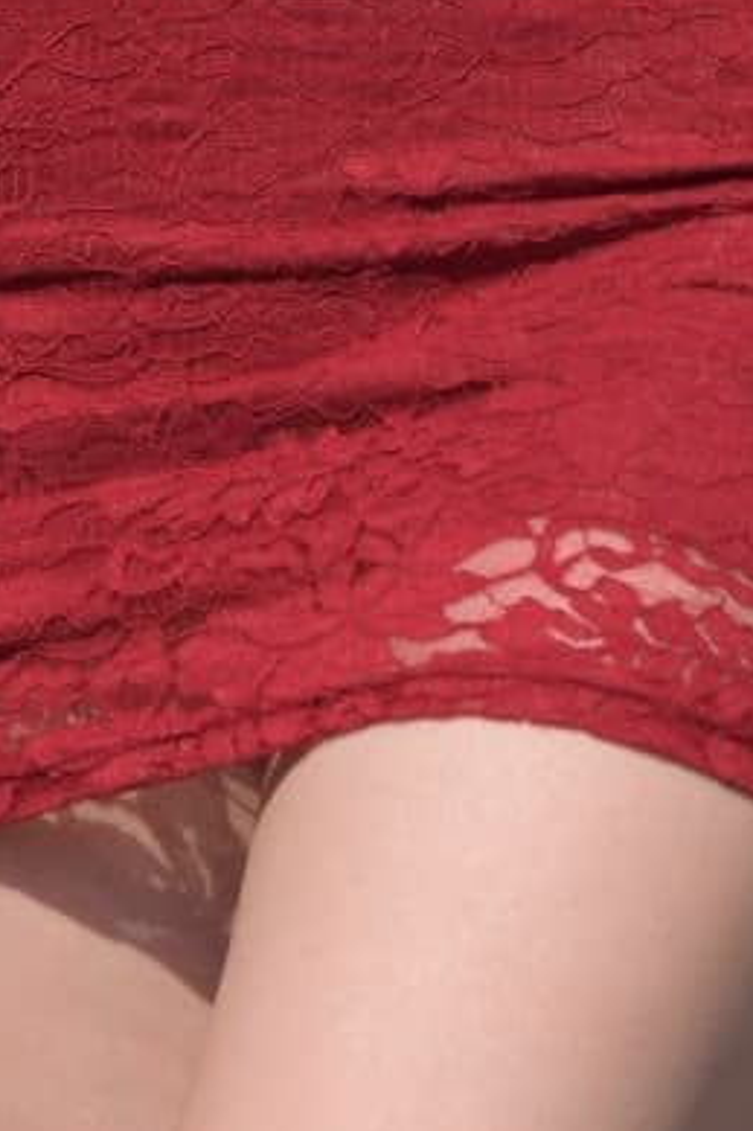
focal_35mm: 440
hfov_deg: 3.1
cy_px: -1050
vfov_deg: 4.6
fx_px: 13816
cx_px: 509
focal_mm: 95
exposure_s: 1/1600
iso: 180
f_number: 5
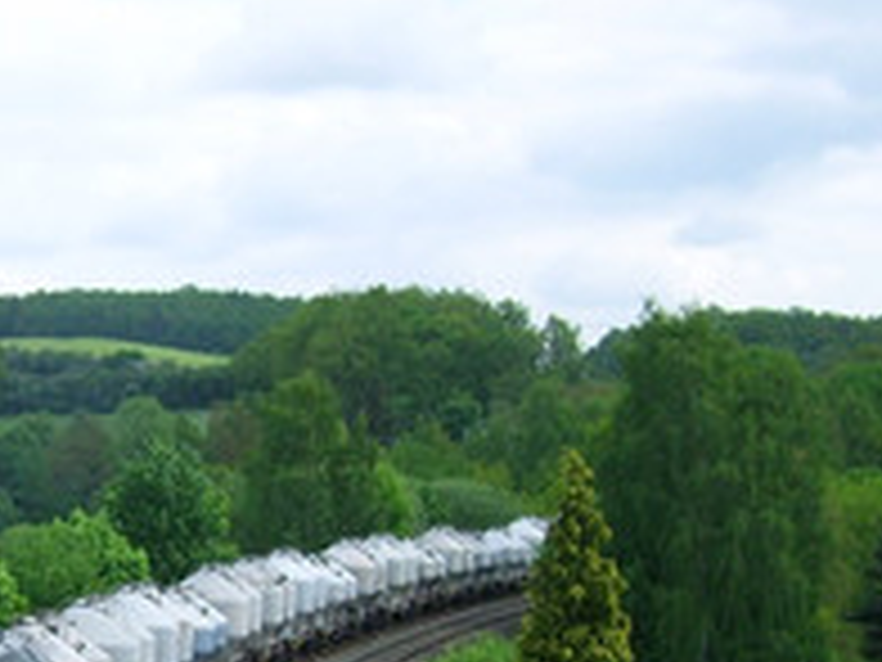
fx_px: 3185
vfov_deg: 11.7
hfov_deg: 15.4
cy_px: 682
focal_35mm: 125
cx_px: -45
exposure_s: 1/1600
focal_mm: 10
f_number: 3.2
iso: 100
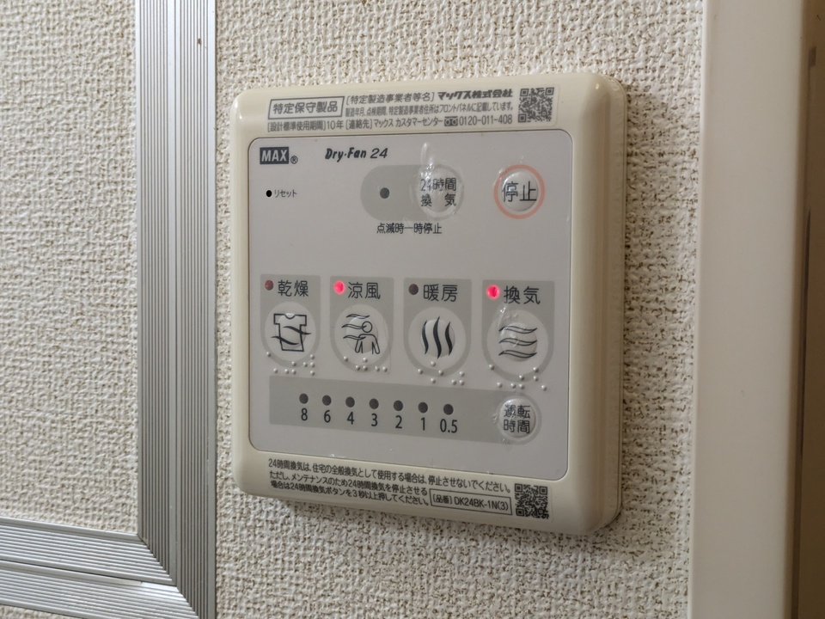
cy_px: 310
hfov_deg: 37.5
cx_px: 412
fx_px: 1215
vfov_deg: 28.6
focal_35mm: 51
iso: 209
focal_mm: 5.43
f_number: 1.89
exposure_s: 1/120
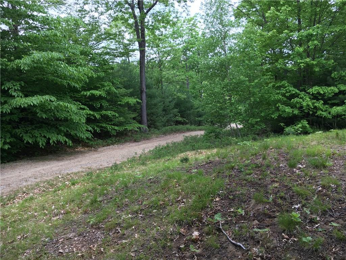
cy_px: 130
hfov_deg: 61.7
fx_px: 290
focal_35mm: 29
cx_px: 173
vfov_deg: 48.2
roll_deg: -0.9
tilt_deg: -10.7
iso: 25
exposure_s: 1/161
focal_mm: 4.15
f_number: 2.2
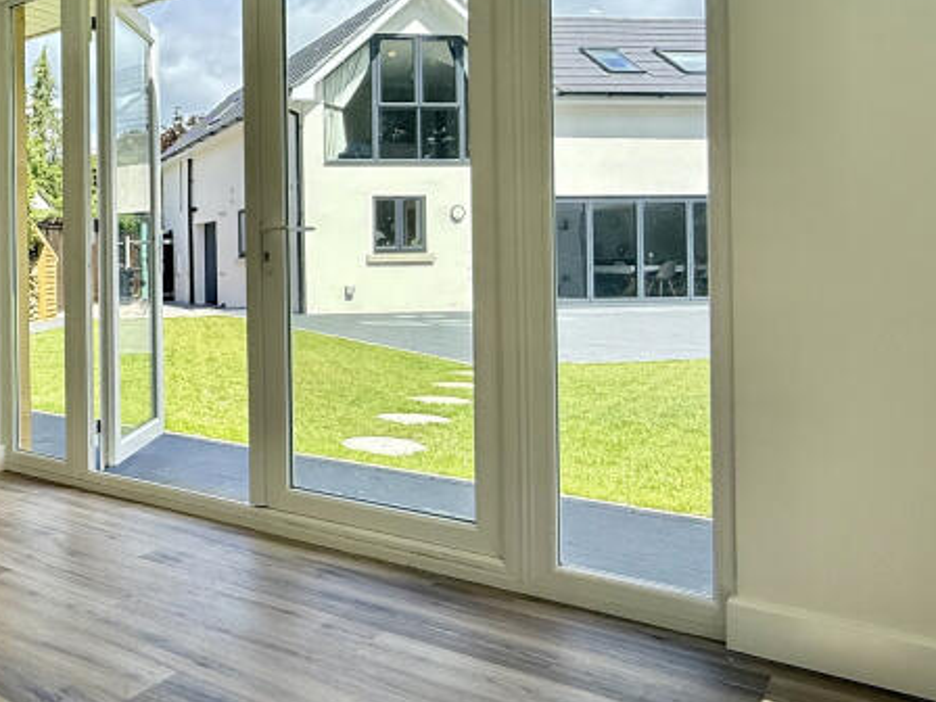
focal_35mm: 32
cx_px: 71
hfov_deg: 49.7
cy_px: 267
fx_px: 865
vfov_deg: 43.8
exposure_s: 1/1017
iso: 50
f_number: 2.2
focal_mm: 2.22
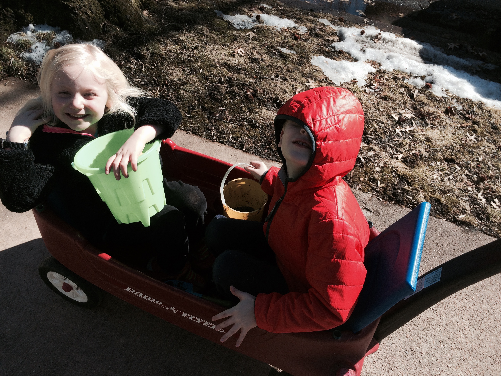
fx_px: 420
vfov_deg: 48.2
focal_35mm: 29
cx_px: 250
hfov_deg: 61.7
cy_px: 188
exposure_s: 1/1172
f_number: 2.2
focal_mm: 4.15
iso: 32
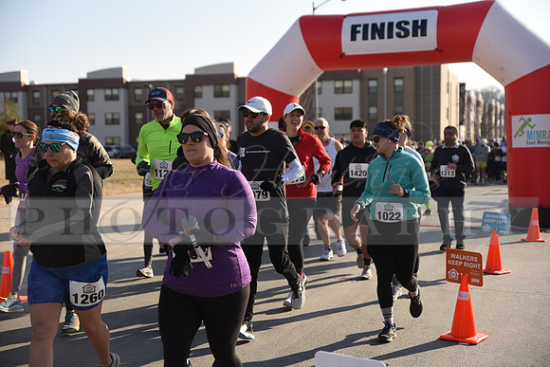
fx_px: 795
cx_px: 275
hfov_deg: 38.2
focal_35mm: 52
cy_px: 184
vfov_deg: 26.0
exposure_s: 1/1250
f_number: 2.8
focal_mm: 52
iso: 100
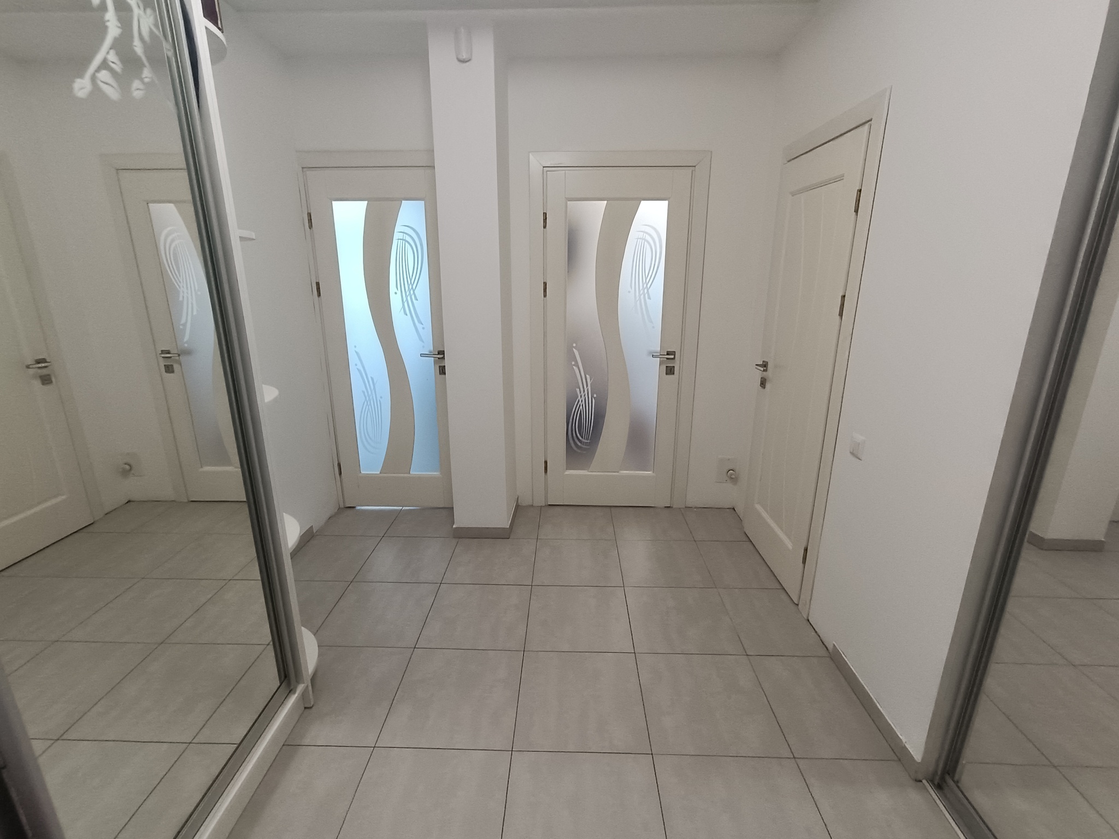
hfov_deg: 94.5
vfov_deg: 78.1
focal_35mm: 16
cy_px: 420
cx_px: 560
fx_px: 517
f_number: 2.2
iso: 279
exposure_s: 1/100
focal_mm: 1.66
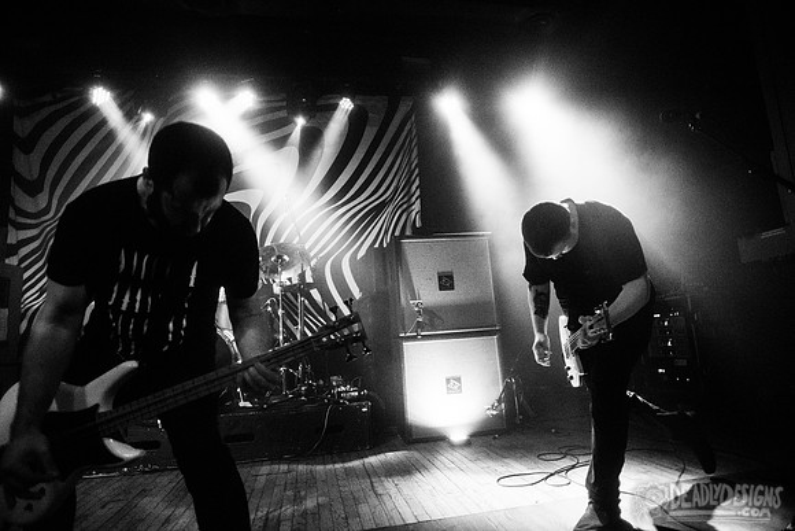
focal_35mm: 20
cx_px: 398
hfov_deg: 84.0
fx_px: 442
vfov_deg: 62.0
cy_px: 266
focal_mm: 20
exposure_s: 1/400
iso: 3200
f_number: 3.2
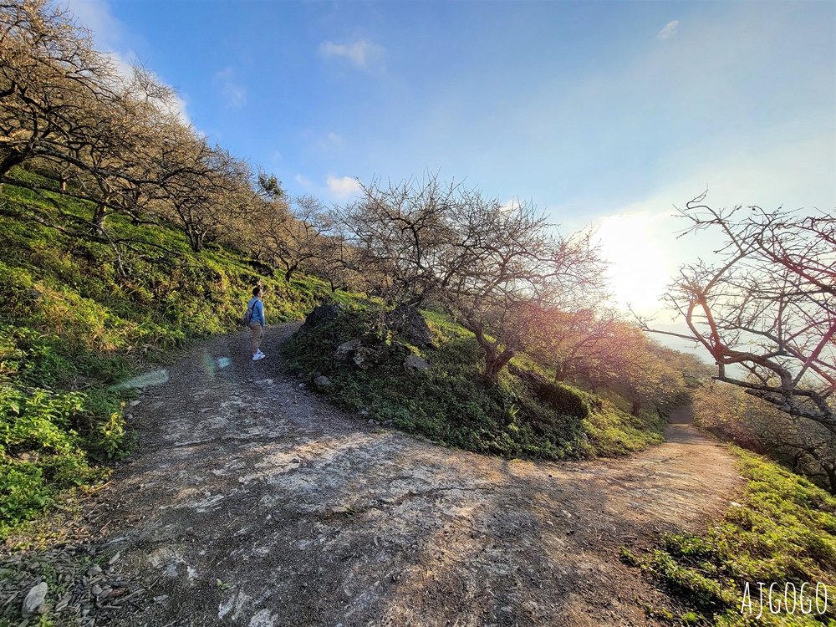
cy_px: 314
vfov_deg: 89.9
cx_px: 418
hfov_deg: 106.2
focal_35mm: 13
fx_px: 314
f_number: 2.2
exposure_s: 1/397
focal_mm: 2.2
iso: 50
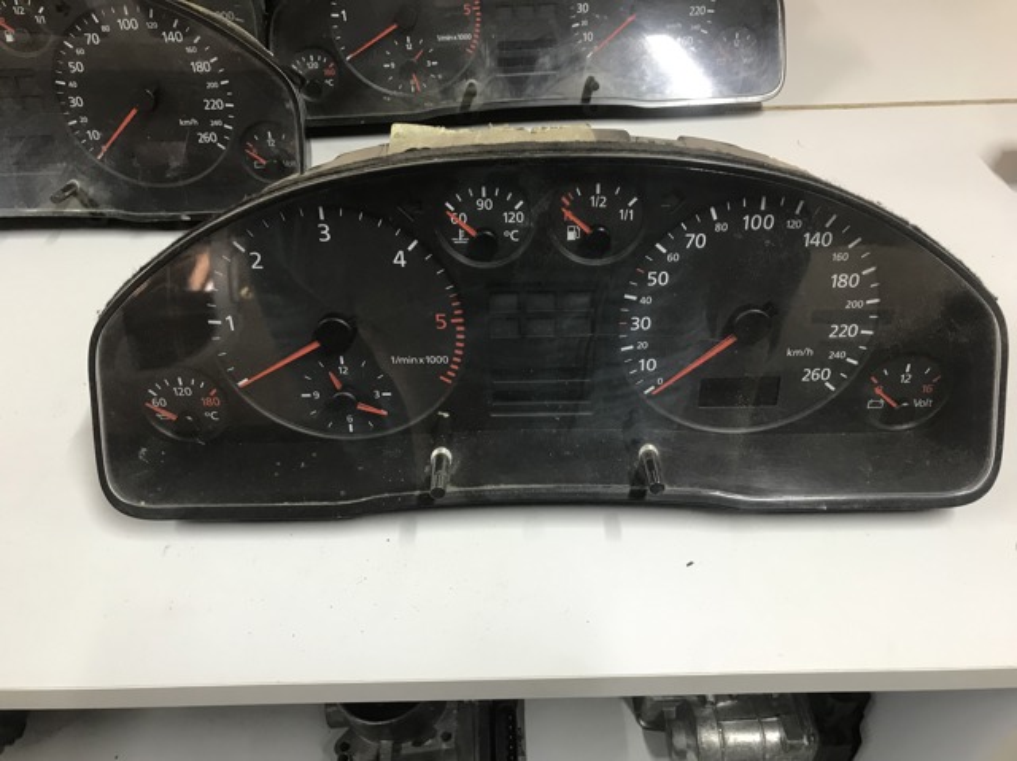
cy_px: 380
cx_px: 508
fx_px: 822
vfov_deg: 49.7
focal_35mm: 28
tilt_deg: -42.5
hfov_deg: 63.5
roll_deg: +2.4
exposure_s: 1/20
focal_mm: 3.99
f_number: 1.8
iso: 40
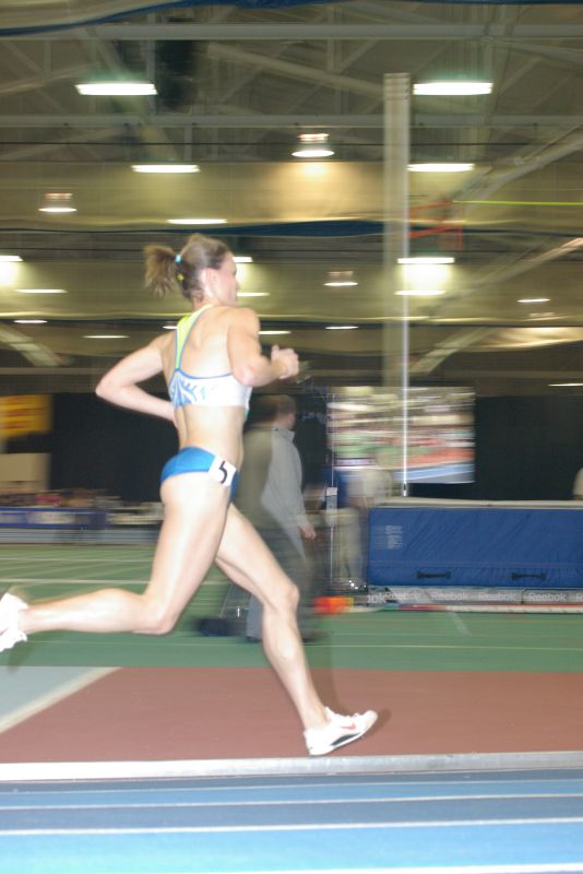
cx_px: 292
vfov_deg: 27.0
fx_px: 1820
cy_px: 437
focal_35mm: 75
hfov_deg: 18.2
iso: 800
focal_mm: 50
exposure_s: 1/60
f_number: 5.6
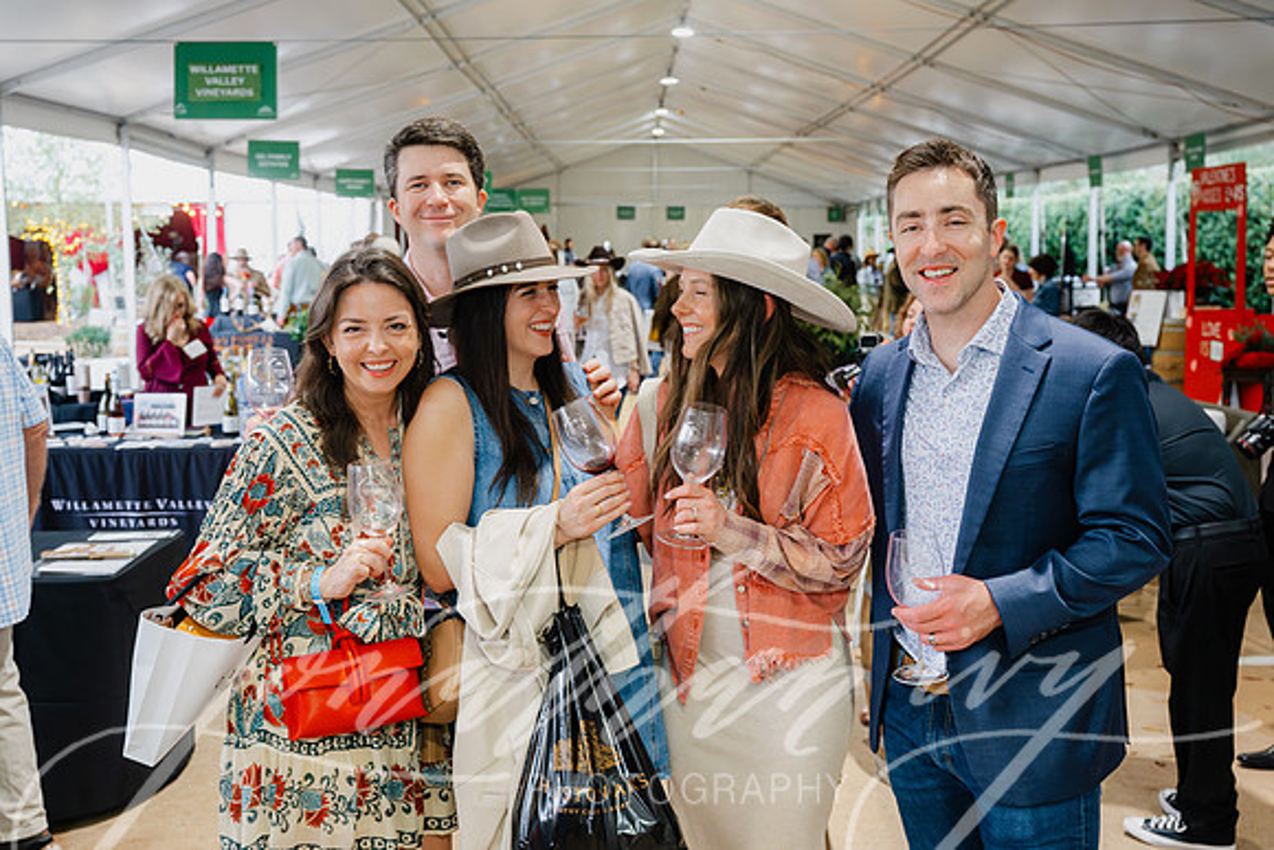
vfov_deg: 34.2
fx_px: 1380
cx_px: 637
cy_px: 425
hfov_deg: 49.5
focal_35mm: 39
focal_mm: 39
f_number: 4.5
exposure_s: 1/160
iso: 2000
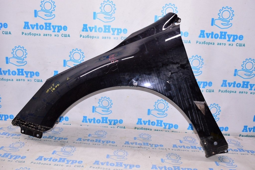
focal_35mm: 30
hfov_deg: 62.0
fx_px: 212
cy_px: 85
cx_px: 128
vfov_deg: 43.5
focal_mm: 20
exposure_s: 1/160
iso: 1600
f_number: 8
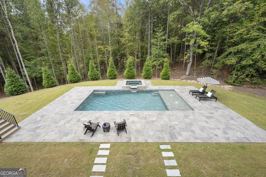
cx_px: 133
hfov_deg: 104.3
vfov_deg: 81.2
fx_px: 103
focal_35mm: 14
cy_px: 88
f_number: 10
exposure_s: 1/800
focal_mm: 14
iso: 320
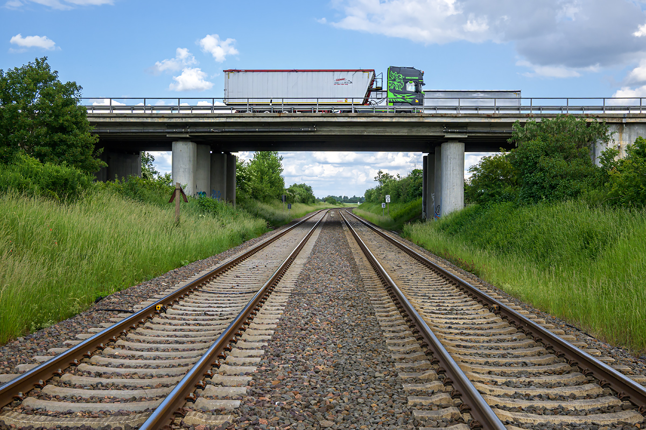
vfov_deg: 28.5
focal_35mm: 47
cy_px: 215
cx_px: 323
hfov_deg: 41.7
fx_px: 848
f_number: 8
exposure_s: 1/500
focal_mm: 31.5
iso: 200
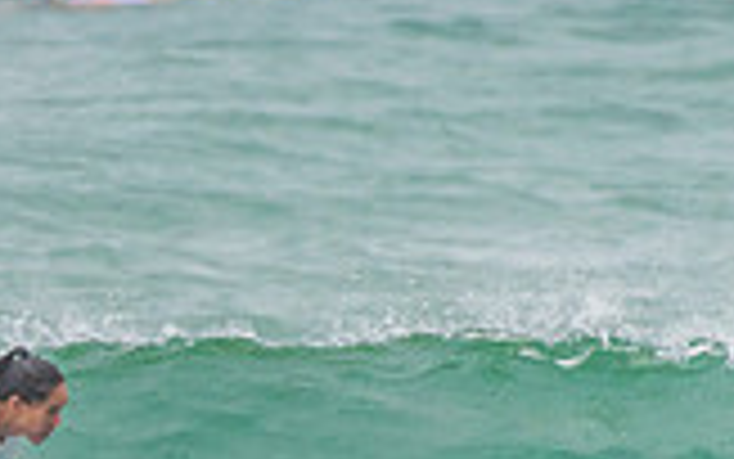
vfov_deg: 0.6
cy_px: 513
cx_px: -251
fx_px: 44524
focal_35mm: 2225
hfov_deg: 0.9
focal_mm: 500
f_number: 5.6
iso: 560
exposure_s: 1/320
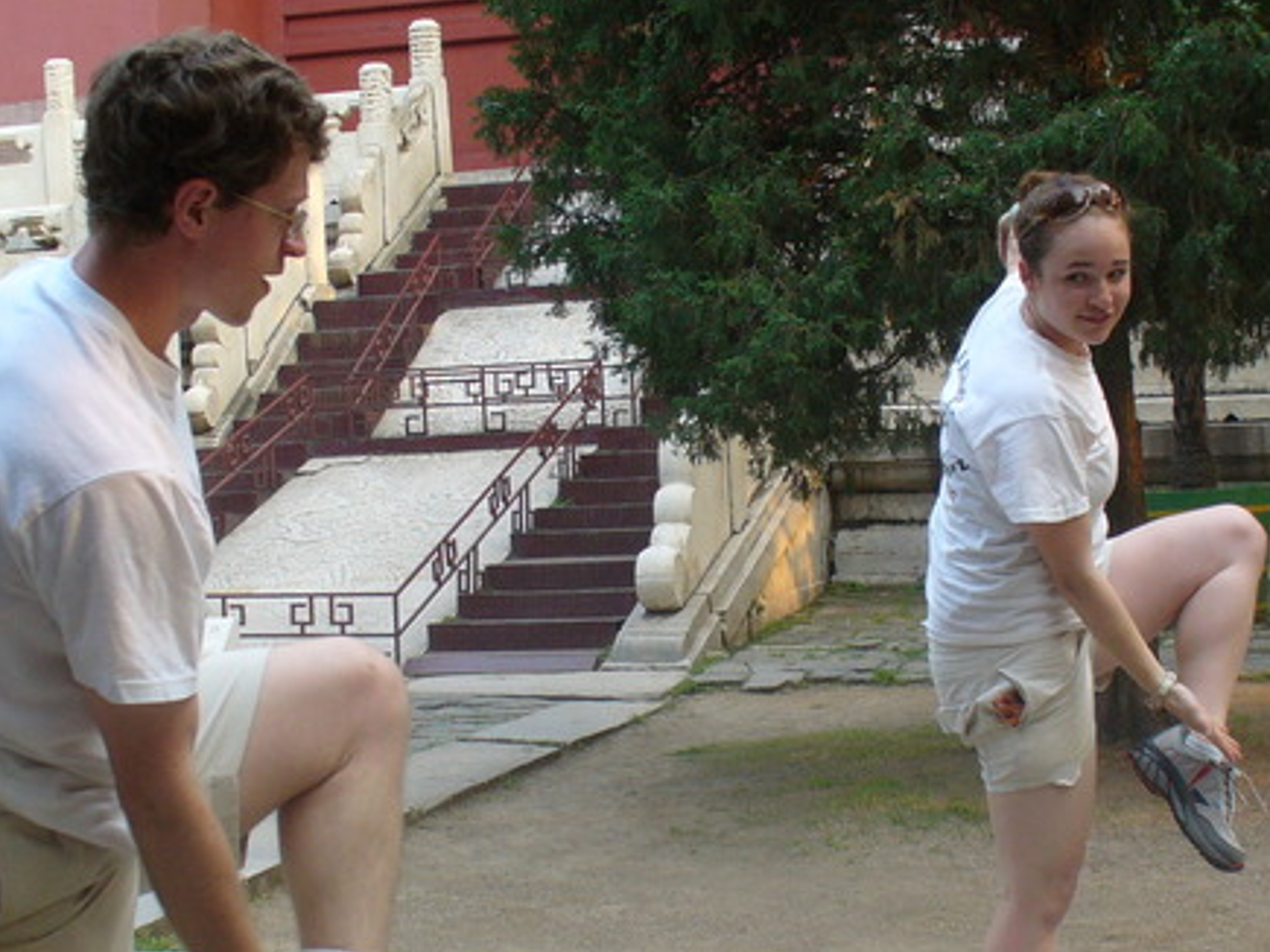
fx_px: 2494
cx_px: 692
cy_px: 622
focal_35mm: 68
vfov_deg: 21.5
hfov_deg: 28.6
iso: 80
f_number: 2.8
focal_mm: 6.1
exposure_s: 1/125
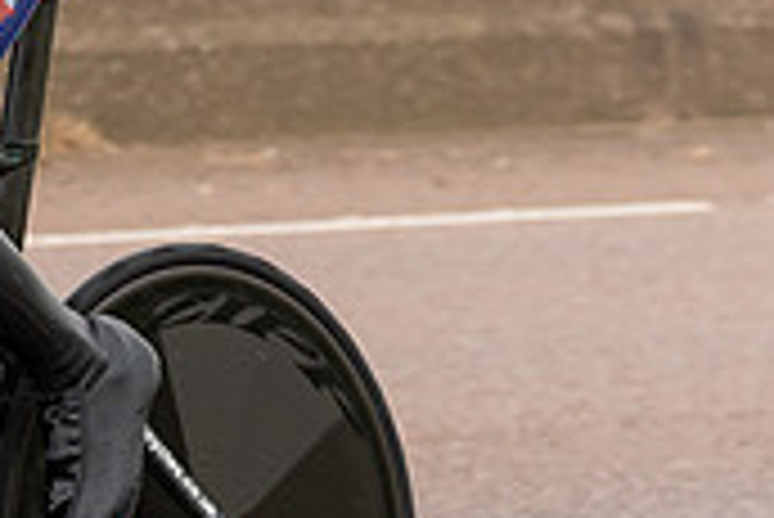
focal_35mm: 432
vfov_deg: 3.2
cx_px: -540
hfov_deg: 4.7
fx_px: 9296
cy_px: -126
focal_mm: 70
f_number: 3.5
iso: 400
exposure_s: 1/1000
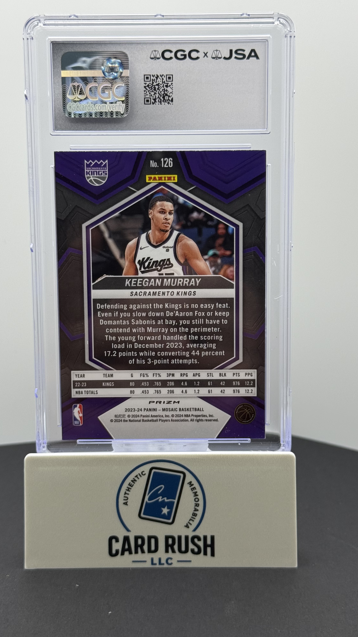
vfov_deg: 39.2
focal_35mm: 53
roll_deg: +0.0
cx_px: 186
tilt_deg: -15.5
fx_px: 894
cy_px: 318
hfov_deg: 22.6
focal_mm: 6.76
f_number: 1.78
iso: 64
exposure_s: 1/244
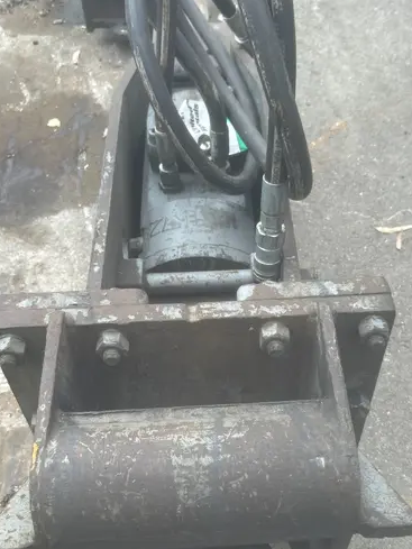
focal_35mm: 39
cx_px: 234
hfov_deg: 36.8
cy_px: 358
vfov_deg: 47.2
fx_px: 619
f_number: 1.5
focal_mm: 5.7
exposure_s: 1/418
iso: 50
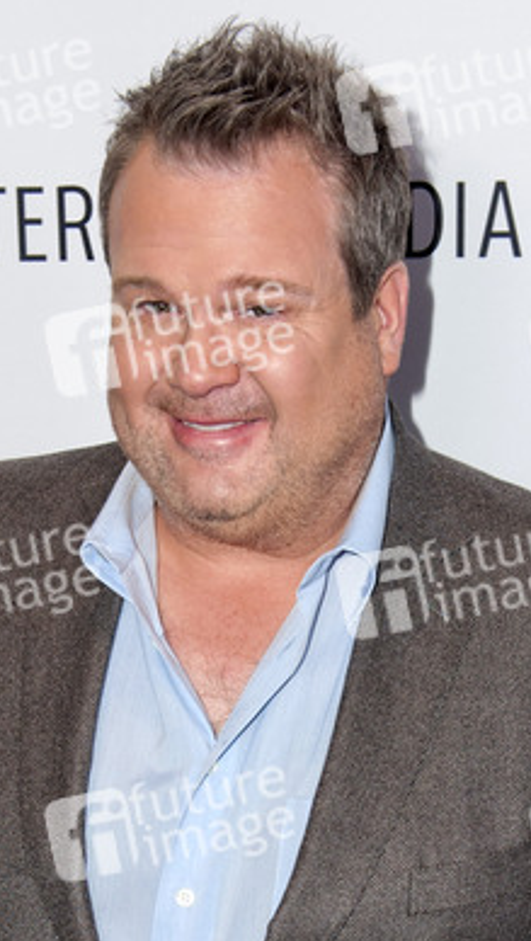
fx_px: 1024
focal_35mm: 41
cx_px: 241
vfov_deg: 49.4
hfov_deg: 29.1
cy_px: 461
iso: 500
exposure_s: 1/400
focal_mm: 38
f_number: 4.5
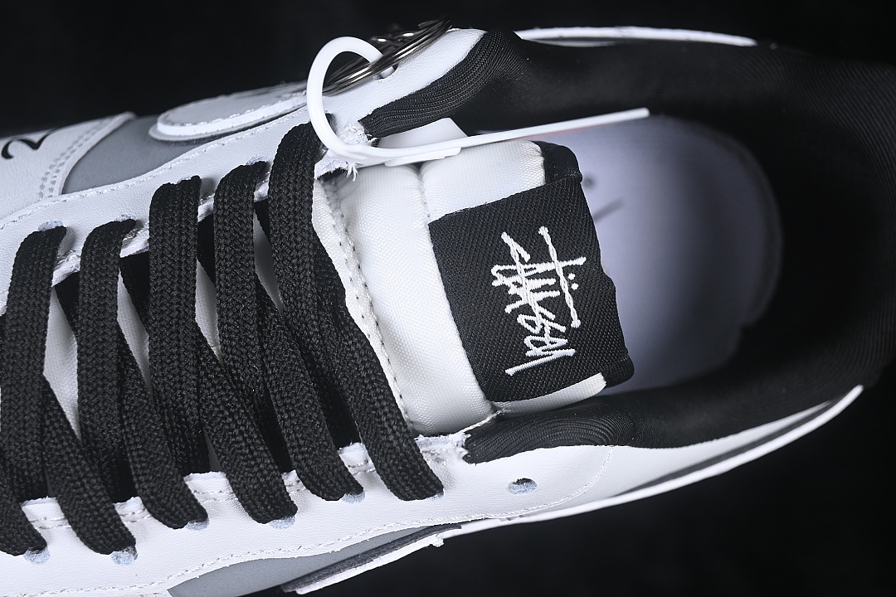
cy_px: 298
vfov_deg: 18.2
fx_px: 1867
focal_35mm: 75
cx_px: 448
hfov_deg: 27.0
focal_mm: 50
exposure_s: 1/60
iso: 160
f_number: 6.3
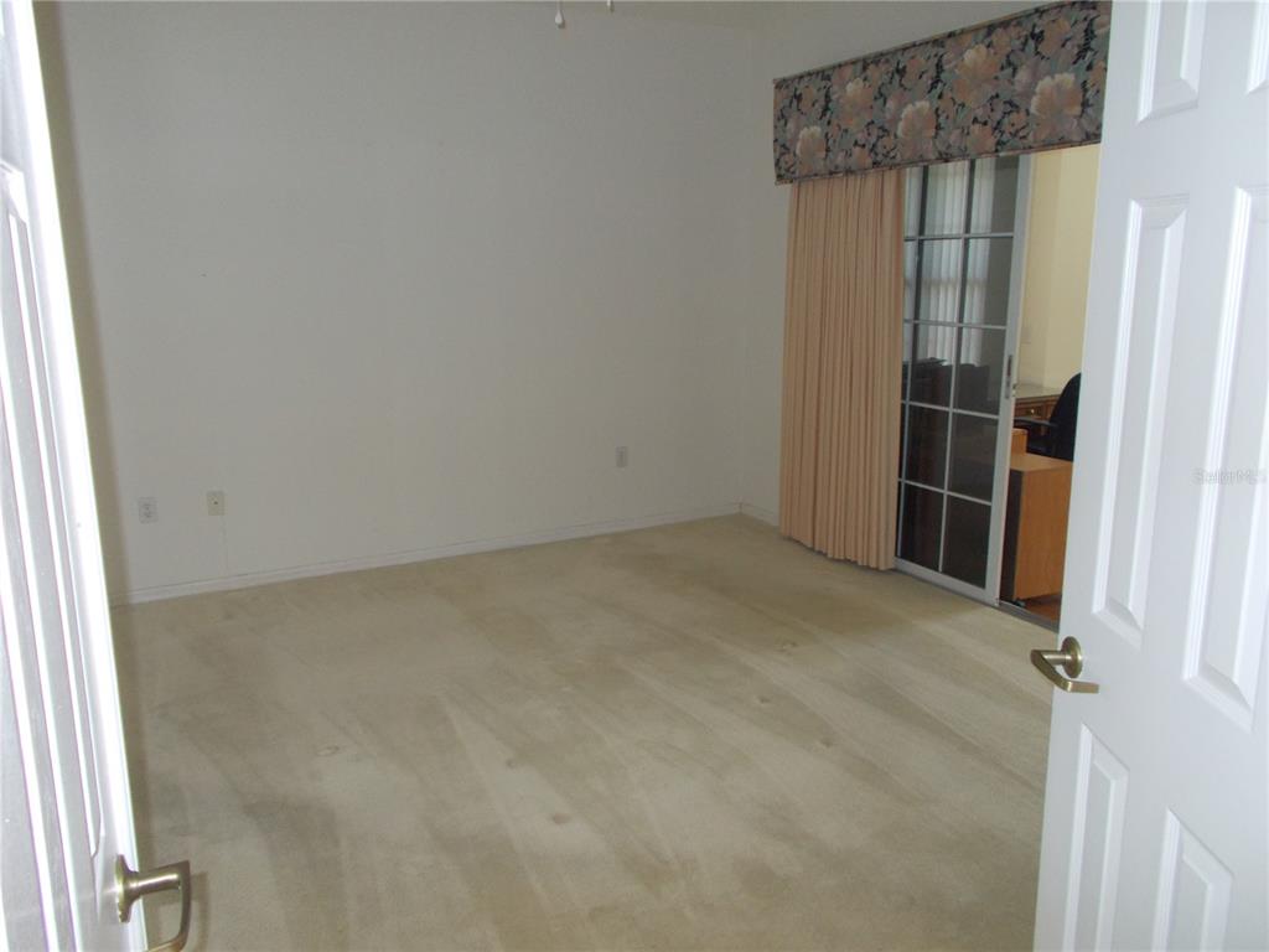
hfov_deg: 67.3
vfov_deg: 53.1
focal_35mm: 26
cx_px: 634
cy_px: 476
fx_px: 953
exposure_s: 1/25
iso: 200
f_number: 3.2
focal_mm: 4.6
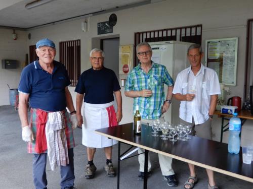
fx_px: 278
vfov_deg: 37.7
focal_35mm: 38
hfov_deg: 49.0
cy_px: 94
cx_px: 126
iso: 320
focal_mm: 6.8
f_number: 4
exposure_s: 1/30
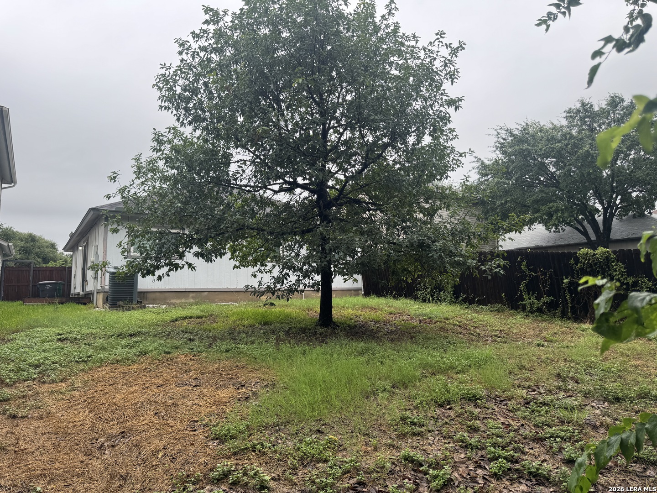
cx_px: 328
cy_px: 246
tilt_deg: +5.7
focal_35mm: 24
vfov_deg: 56.8
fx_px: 456
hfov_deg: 71.6
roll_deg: +1.2
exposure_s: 1/792
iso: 80
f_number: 1.78
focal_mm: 6.76
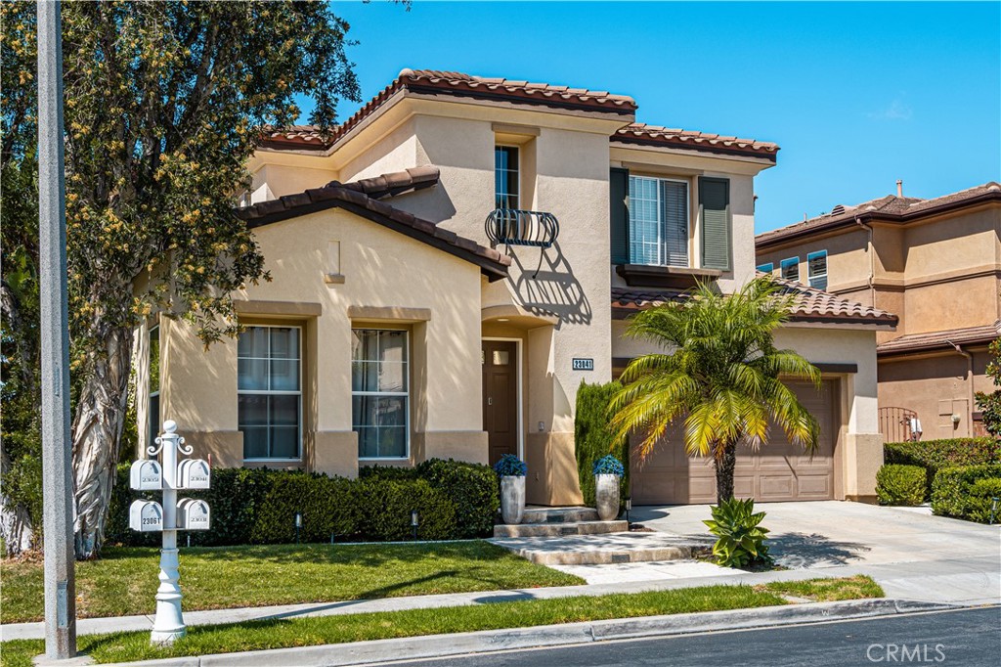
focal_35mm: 30
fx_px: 834
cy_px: 334
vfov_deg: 43.6
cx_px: 500
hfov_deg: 61.9
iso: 80
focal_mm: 30
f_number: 11
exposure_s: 1/200
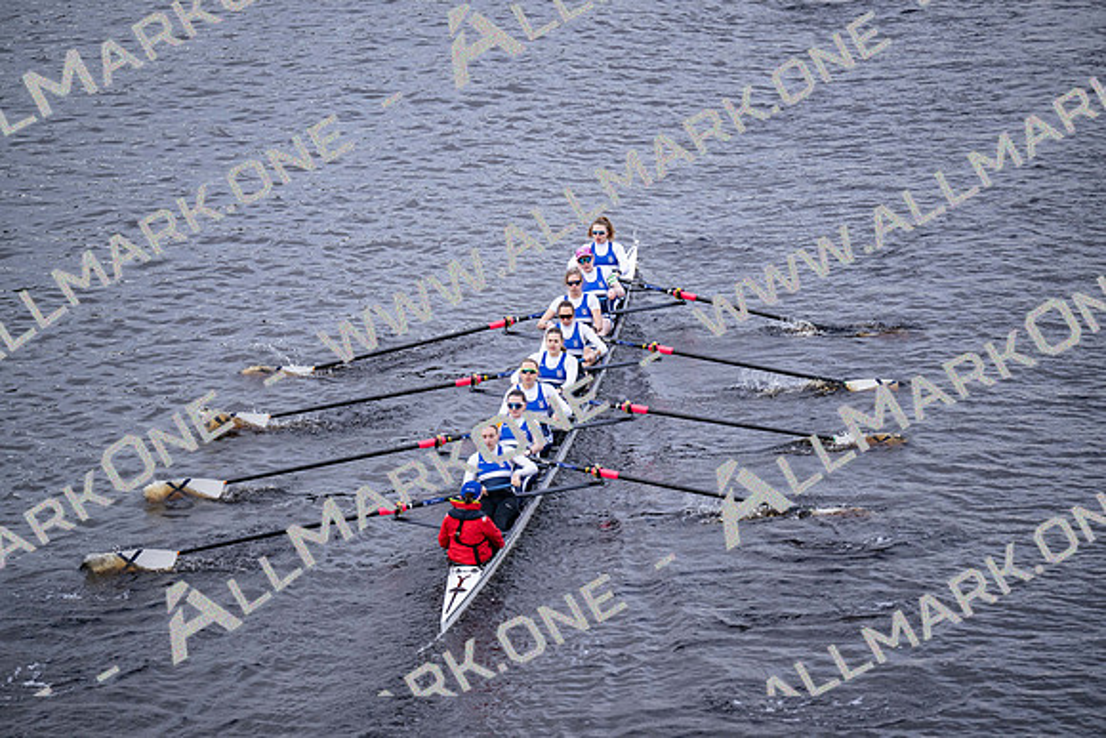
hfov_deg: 10.3
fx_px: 6146
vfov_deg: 6.9
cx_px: 553
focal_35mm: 200
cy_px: 369
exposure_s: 1/2000
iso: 900
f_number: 2.8
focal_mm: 200
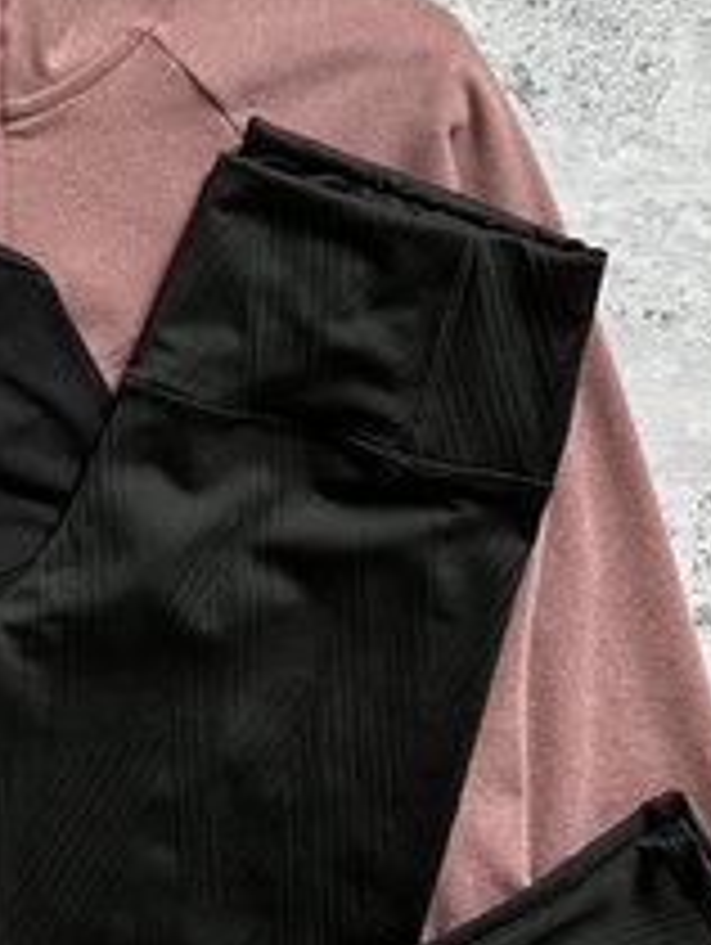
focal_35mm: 66
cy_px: 394
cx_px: 18
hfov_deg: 21.6
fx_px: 1804
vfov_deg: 29.3
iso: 125
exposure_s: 1/91
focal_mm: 5.7
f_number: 1.5
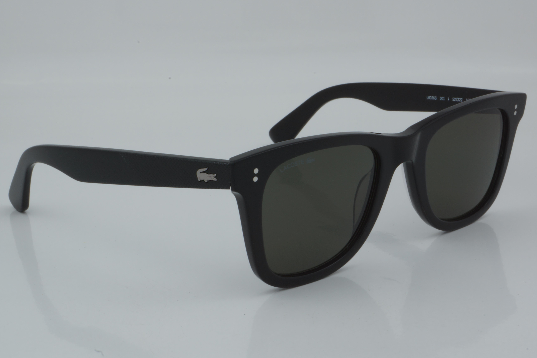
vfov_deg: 18.2
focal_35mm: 75
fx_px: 1119
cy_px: 179
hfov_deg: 27.0
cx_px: 268
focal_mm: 50
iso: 100
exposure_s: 1/4
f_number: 32
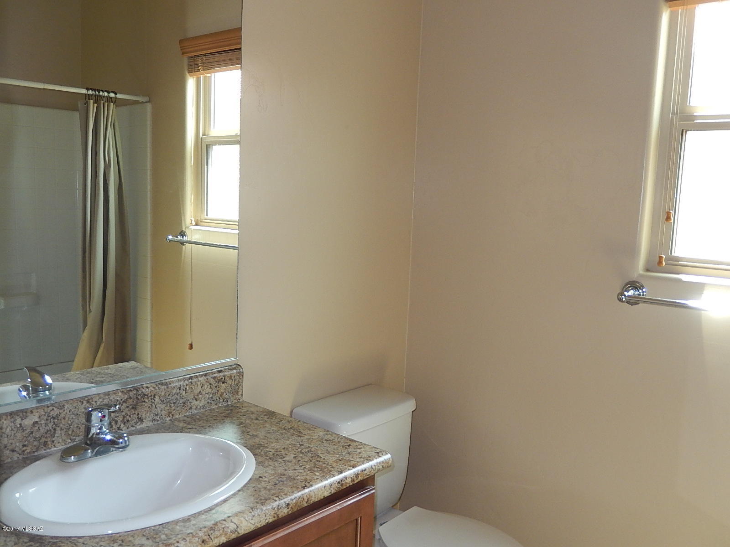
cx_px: 365
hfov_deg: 56.8
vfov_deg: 44.2
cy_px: 274
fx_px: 675
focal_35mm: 32
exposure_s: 1/30
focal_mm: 5.7
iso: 200
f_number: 3.8
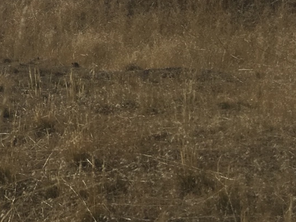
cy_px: 37
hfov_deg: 20.1
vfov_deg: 17.0
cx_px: -129
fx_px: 735
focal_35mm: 86
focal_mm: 4.15
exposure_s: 1/5495
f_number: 2.2
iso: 25
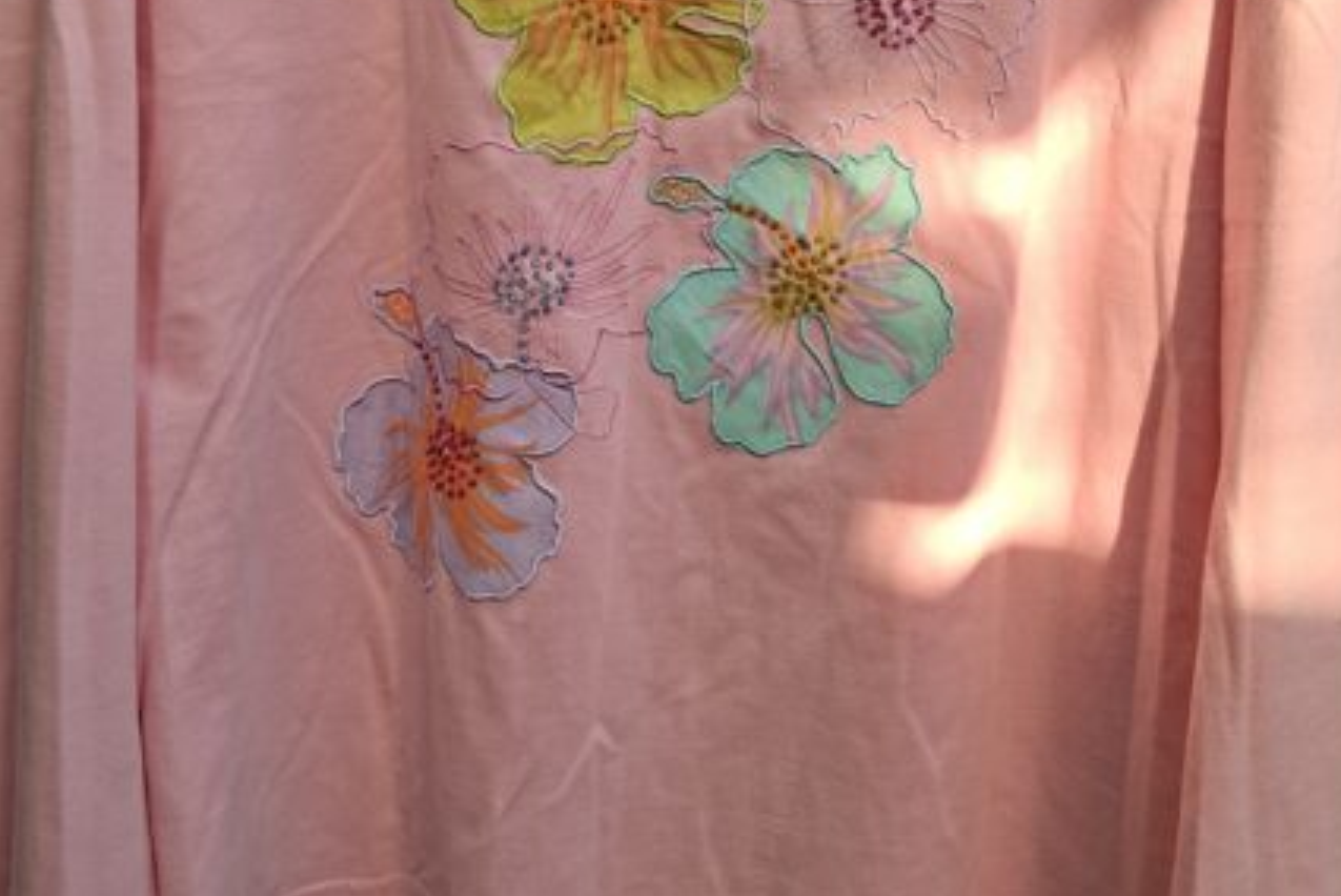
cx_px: 716
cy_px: 3
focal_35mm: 45
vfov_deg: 28.1
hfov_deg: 43.6
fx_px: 1677
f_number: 1.8
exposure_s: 1/114
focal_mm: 5.54
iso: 50
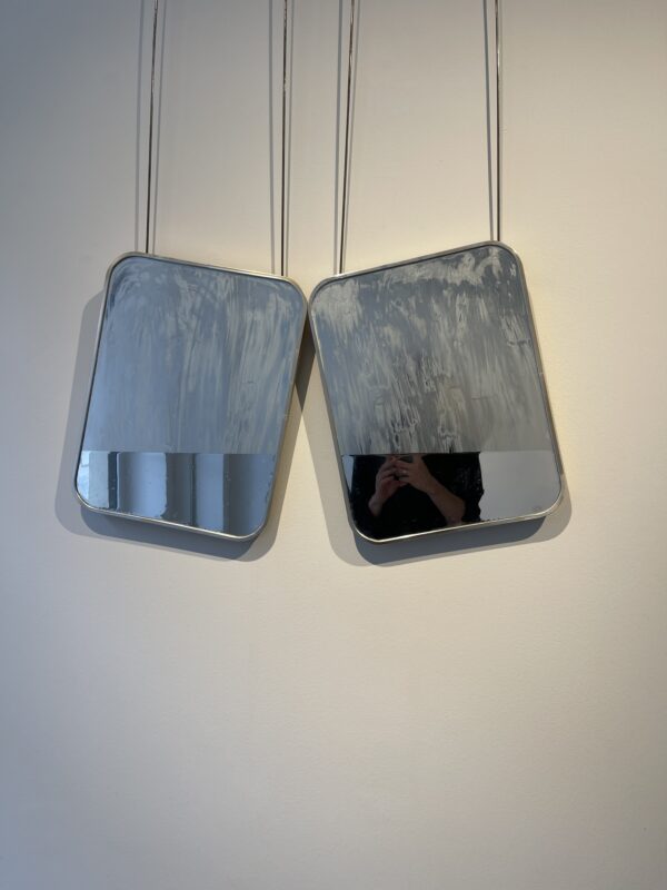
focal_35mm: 25
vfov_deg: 69.4
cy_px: 445
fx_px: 642
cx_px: 334
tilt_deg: +1.8
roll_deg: -1.4
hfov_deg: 54.9
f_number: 1.6
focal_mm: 5.1
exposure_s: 1/178
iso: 32
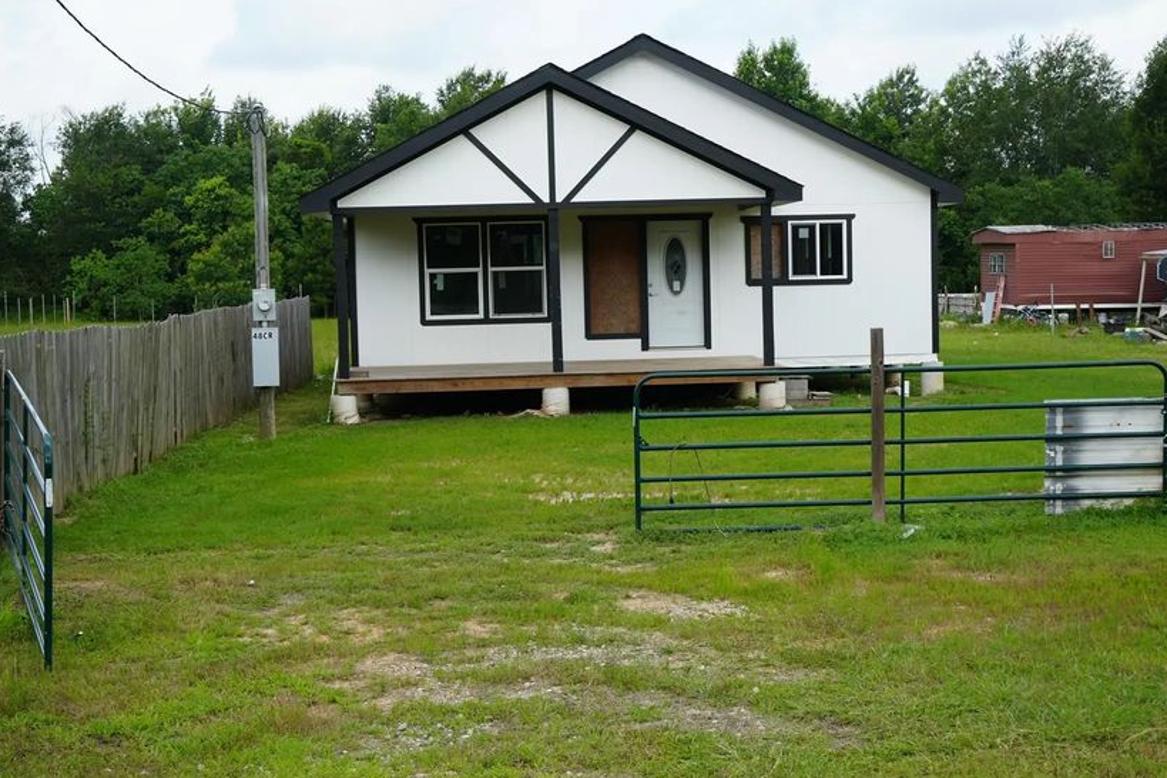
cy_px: 383
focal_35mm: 55
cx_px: 633
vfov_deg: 24.6
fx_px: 1783
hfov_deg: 36.2
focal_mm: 44
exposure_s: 1/100
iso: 100
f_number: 8
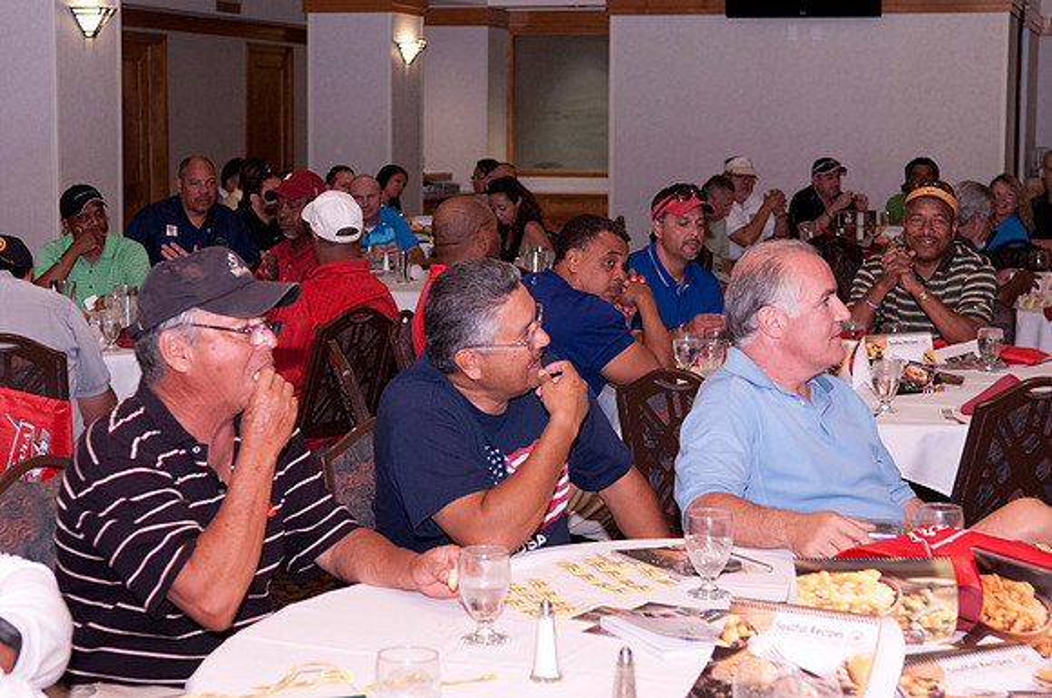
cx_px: 526
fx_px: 1926
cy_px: 349
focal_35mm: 66
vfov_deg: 20.6
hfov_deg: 30.6
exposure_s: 1/100
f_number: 4.5
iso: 1250
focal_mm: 44
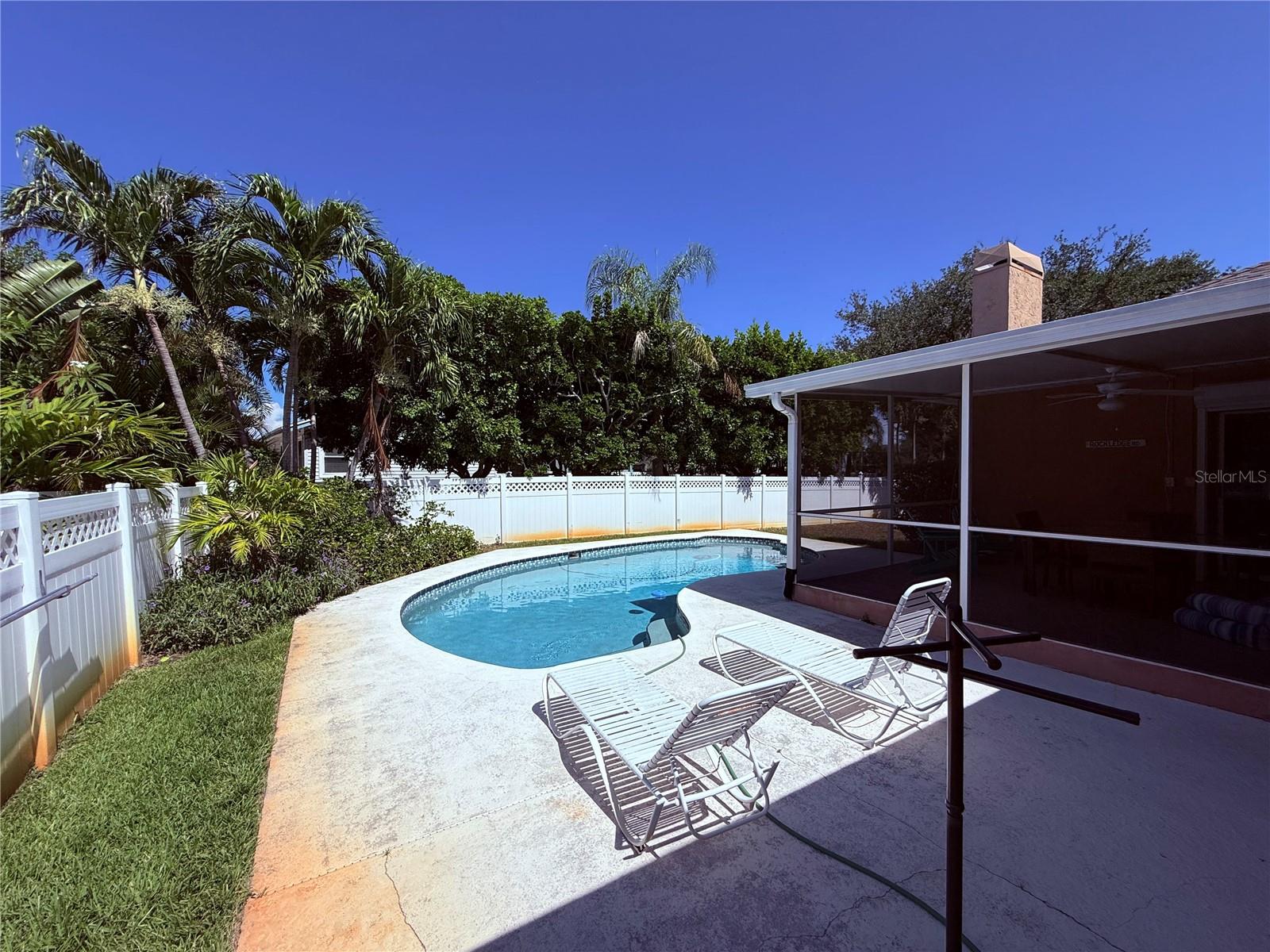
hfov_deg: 102.1
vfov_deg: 85.7
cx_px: 635
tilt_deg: -0.3
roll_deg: +0.4
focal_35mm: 14
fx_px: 514
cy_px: 476
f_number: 2.2
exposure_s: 1/4149
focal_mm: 2.22
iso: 50
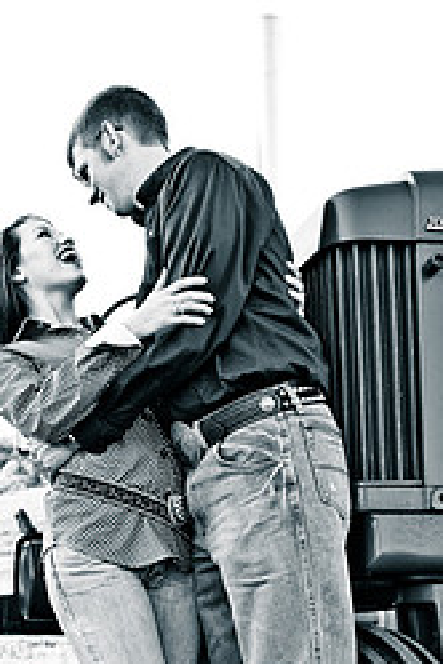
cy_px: 488
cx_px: 143
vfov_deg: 30.5
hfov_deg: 20.8
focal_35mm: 65
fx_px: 1200
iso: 160
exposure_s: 1/250
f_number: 2.8
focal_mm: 24
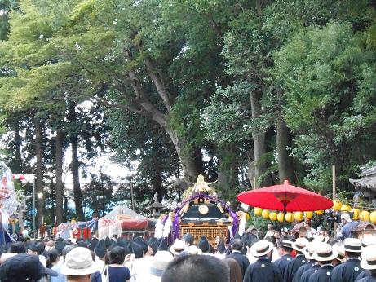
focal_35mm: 105
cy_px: 141
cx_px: 188
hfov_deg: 18.7
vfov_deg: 14.1
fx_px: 1141
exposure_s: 1/100
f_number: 5
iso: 1600
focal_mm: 18.7
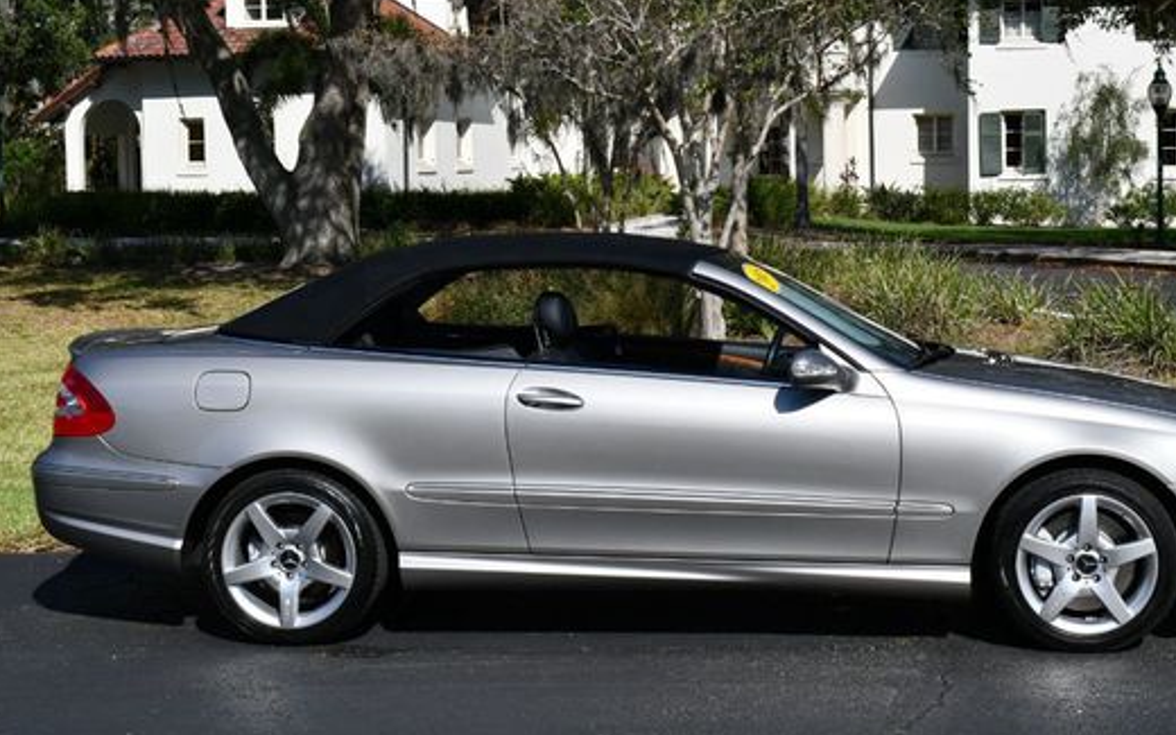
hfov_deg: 31.9
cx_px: 669
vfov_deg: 20.3
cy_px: 258
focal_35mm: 64
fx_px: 2051
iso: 100
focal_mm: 34
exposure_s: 1/400
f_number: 10
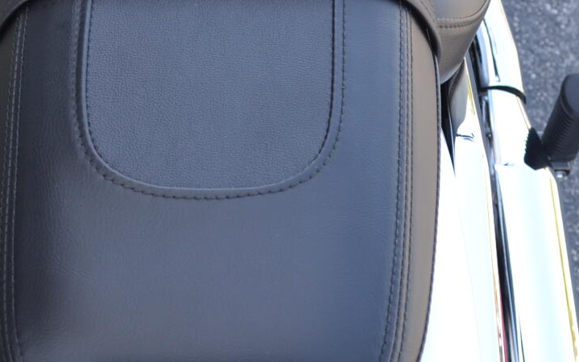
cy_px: 3
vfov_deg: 15.1
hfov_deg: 24.3
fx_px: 1342
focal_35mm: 85
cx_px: 221
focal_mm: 20
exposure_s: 1/125
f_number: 5.6
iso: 250
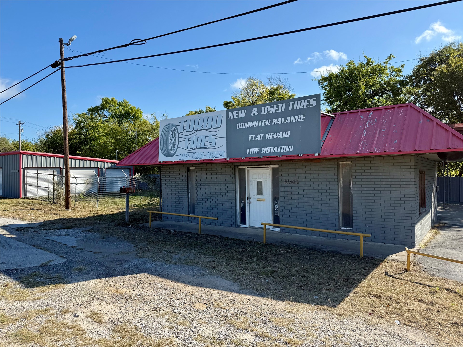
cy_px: 174
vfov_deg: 56.8
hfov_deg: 71.6
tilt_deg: +0.1
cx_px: 232
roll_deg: +0.9
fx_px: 321
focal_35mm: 24
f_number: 1.78
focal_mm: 6.76
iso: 80
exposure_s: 1/3279
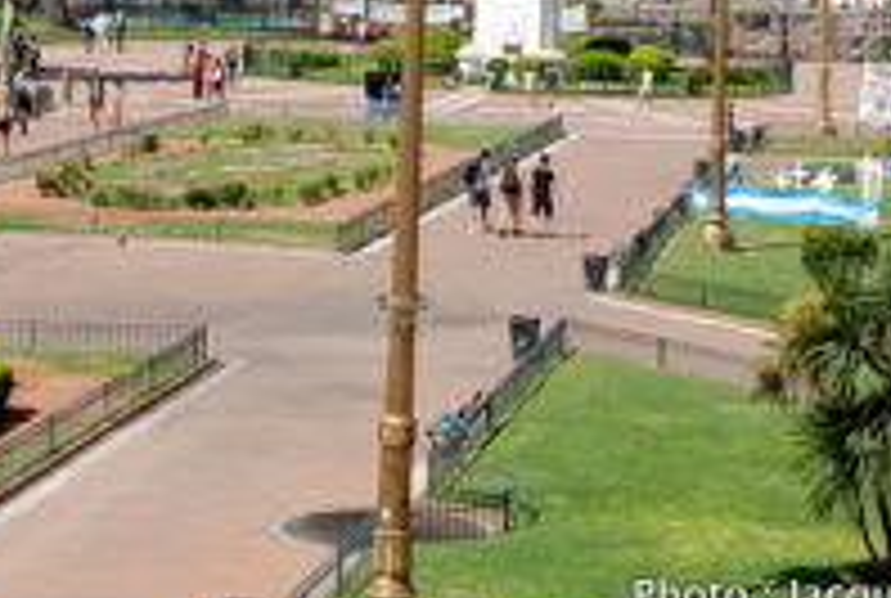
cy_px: -92
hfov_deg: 15.5
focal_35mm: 132
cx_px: 342
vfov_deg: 10.3
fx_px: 3281
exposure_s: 1/60
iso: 100
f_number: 16
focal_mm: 35
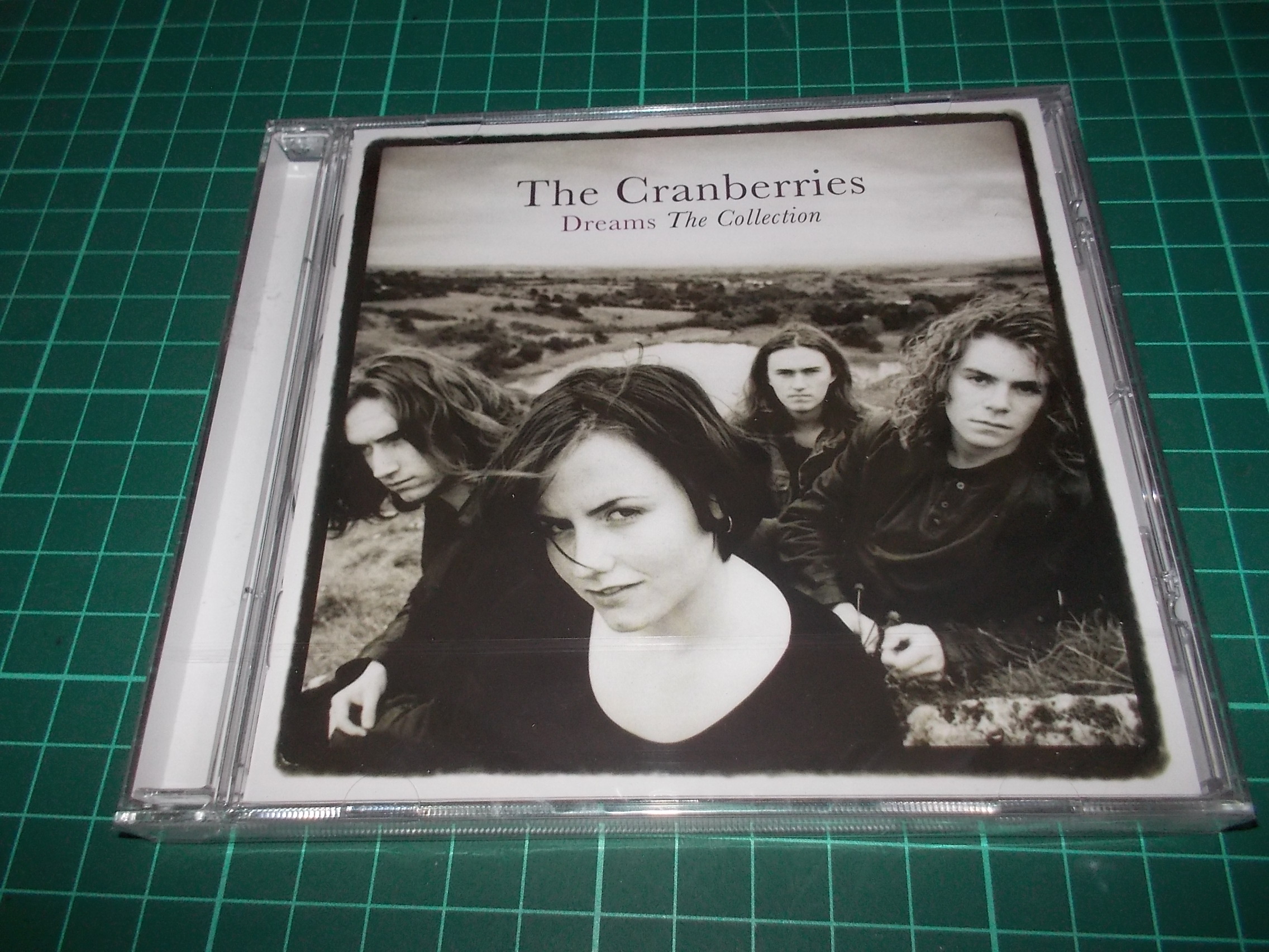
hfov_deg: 61.7
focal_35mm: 29
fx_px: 1063
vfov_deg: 48.2
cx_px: 634
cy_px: 476
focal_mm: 4.1
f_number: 3.3
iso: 200
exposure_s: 1/30
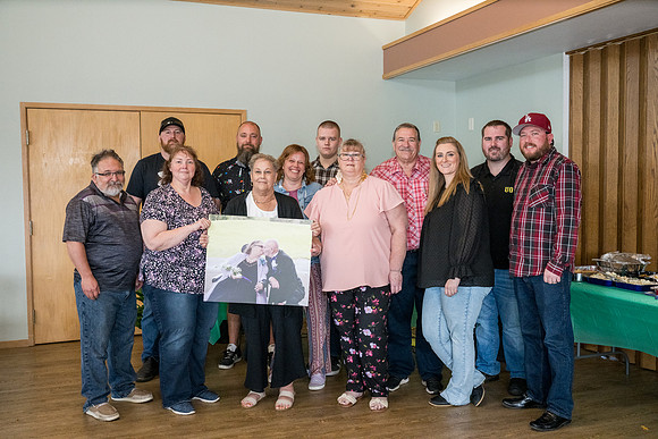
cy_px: 220
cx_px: 329
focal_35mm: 35
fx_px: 640
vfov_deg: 37.9
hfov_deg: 54.4
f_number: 6.3
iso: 3200
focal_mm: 35
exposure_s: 1/250
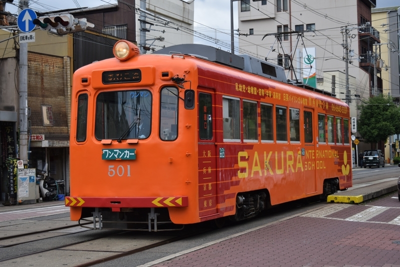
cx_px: 200
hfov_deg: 29.2
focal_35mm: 69
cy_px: 134
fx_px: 767
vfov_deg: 19.8
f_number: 5
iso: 100
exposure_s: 1/800
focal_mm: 46
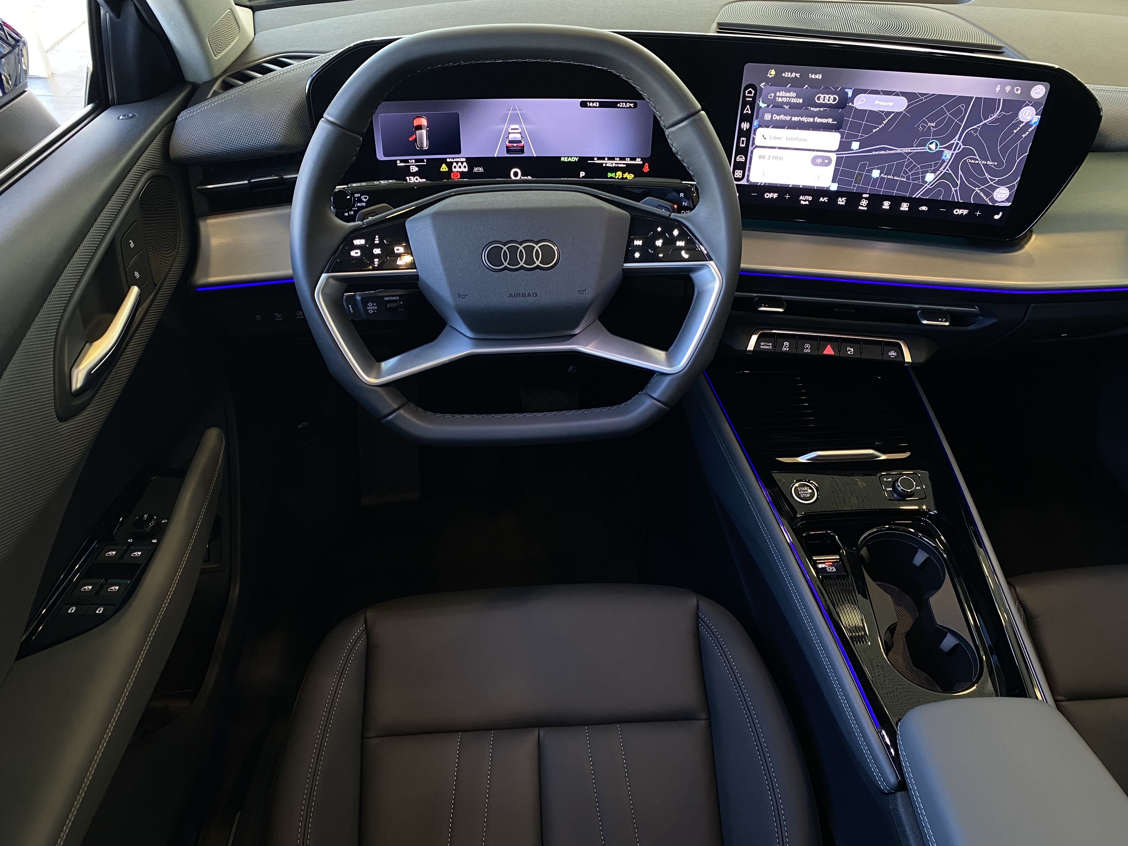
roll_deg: -1.2
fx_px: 847
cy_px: 423
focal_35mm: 26
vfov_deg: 53.1
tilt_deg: -39.3
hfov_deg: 67.3
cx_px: 564
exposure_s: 1/56
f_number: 1.8
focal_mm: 4.25
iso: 160
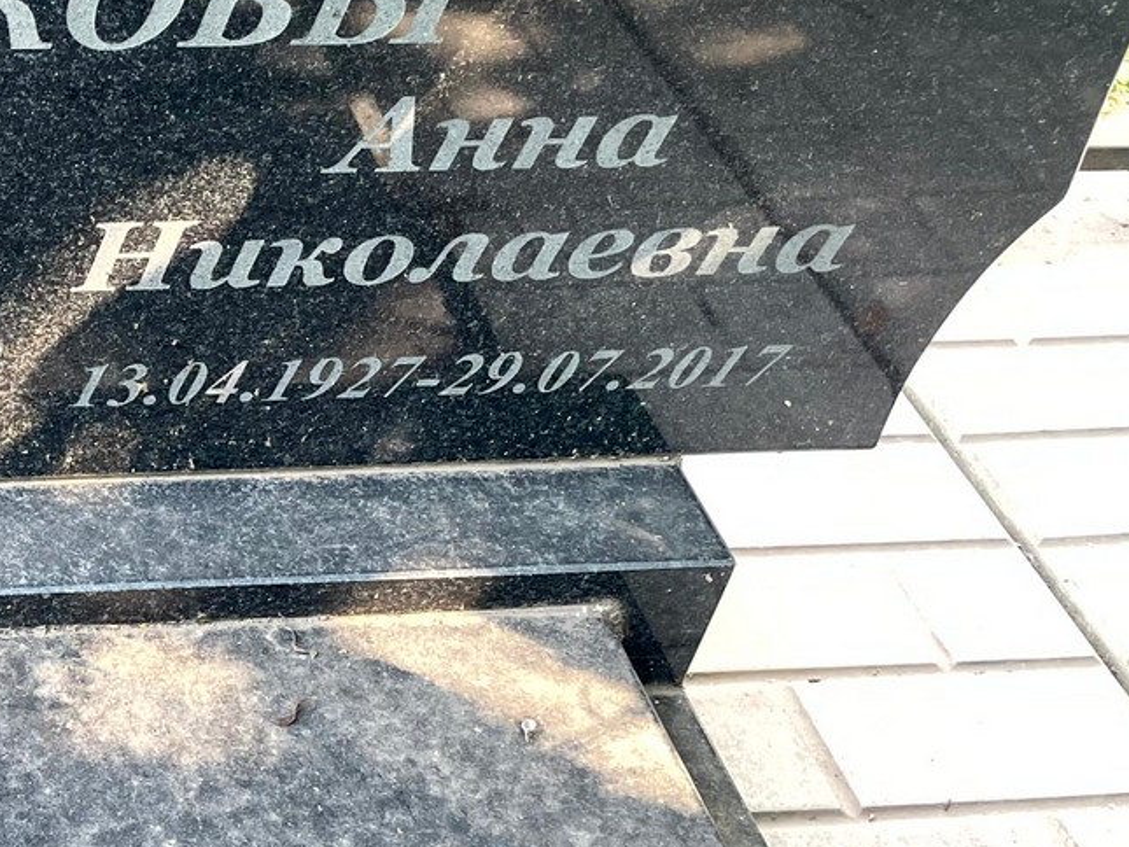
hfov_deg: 30.1
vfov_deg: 25.2
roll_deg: -0.1
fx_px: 1892
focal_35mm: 58
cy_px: 346
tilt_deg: -41.0
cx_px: -92
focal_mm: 4.2
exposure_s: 1/121
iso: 125
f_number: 1.6
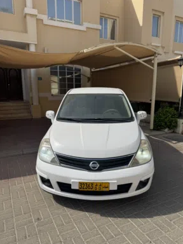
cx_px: 93
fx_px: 176
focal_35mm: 25
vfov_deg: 69.4
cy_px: 126
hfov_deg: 54.9
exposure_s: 1/7937
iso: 80
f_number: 1.78
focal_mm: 6.76
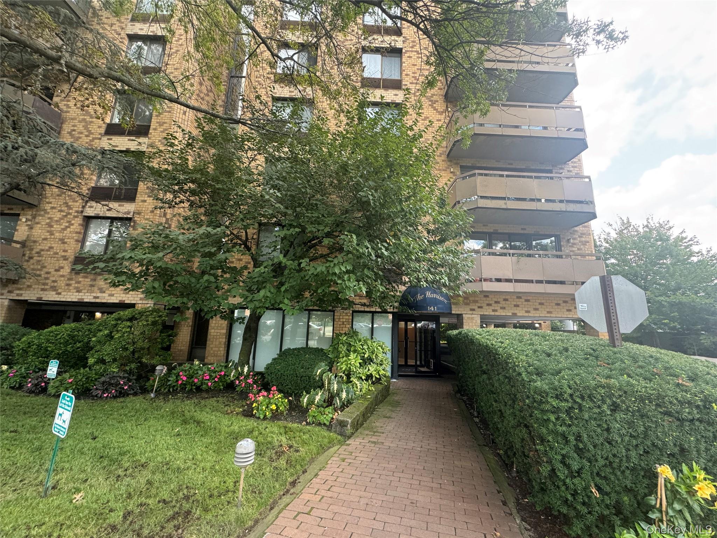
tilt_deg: +11.0
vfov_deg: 85.7
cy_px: 269
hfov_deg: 102.1
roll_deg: -2.0
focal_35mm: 14
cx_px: 358
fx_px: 290
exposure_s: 1/99
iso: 125
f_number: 2.2
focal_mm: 2.22
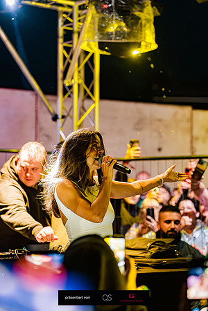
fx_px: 832
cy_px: 156
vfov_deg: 21.2
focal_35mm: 96
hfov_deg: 14.3
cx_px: 104
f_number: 2.8
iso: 5000
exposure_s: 1/160
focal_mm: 96
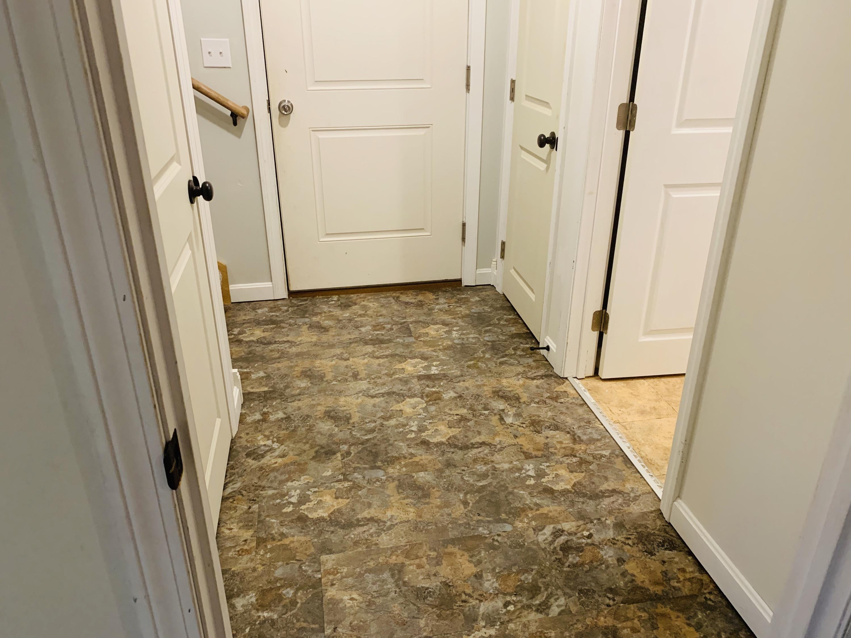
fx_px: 639
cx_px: 426
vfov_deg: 53.1
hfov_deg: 67.3
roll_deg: -0.2
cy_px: 319
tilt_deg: -24.1
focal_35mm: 26
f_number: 1.8
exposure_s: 1/60
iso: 320
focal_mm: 4.25
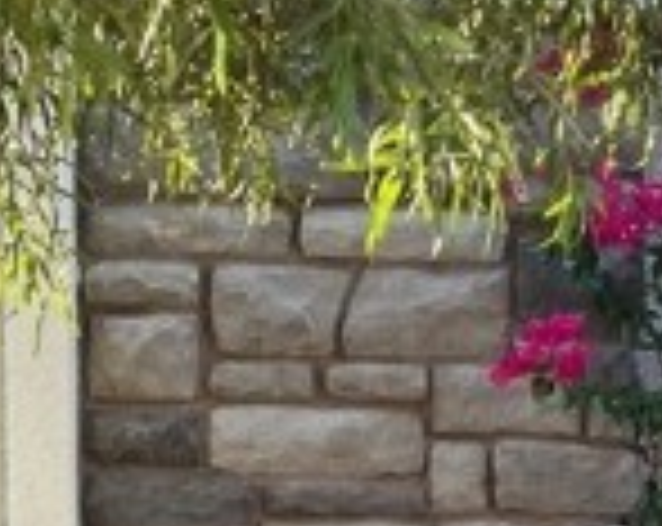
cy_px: 998
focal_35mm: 133
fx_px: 2601
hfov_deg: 14.3
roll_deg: -1.2
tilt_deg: -3.3
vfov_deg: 10.7
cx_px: 680
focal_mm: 5.1
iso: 50
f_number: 1.6
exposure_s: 1/236
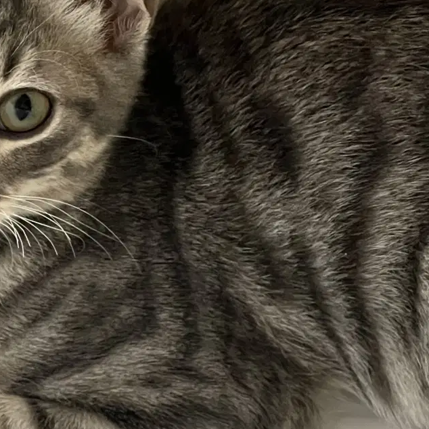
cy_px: 166
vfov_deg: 8.5
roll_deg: -1.0
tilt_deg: -40.2
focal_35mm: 206
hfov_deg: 8.5
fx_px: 2888
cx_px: 354
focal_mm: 9
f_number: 2.8
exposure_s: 1/40
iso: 500
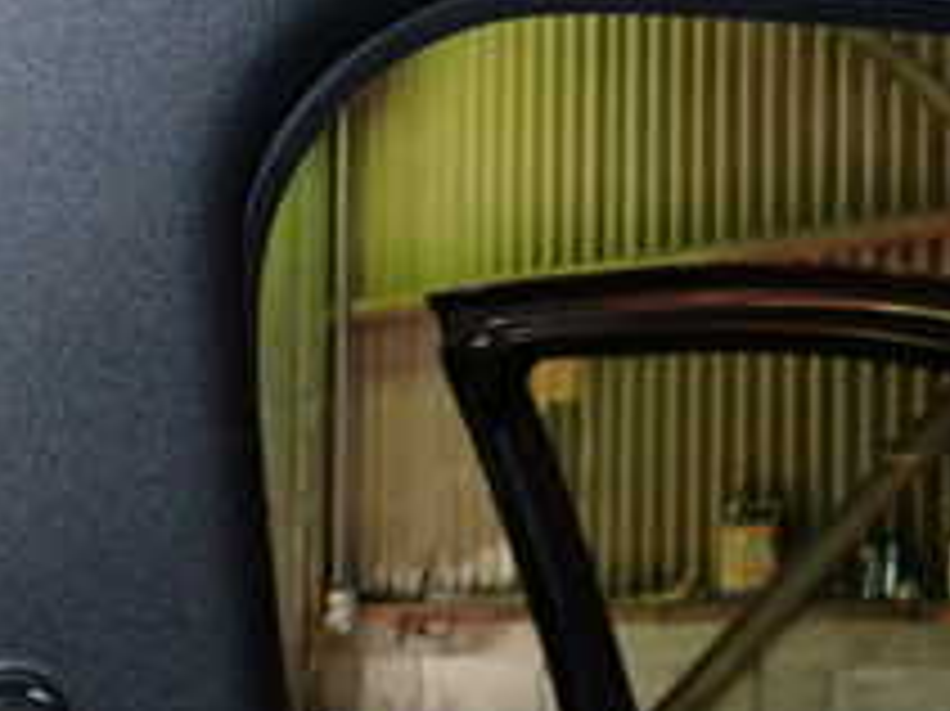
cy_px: 603
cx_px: 9
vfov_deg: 20.4
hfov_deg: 26.1
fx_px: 1947
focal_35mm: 71
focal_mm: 4.5
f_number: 5.6
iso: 400
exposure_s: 1/30
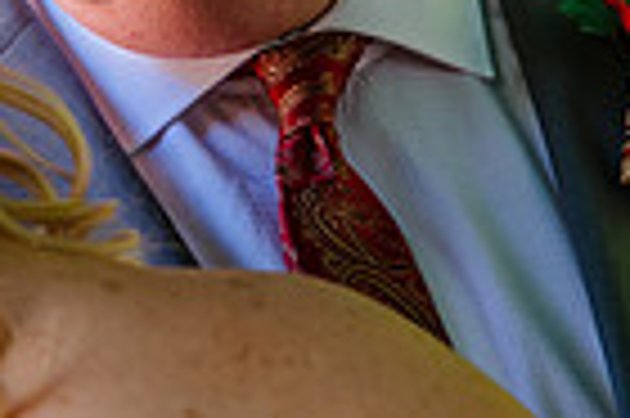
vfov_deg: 2.9
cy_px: -151
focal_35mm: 478
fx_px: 8355
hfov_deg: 4.3
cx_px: 288
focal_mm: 98
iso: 320
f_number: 4
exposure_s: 1/125
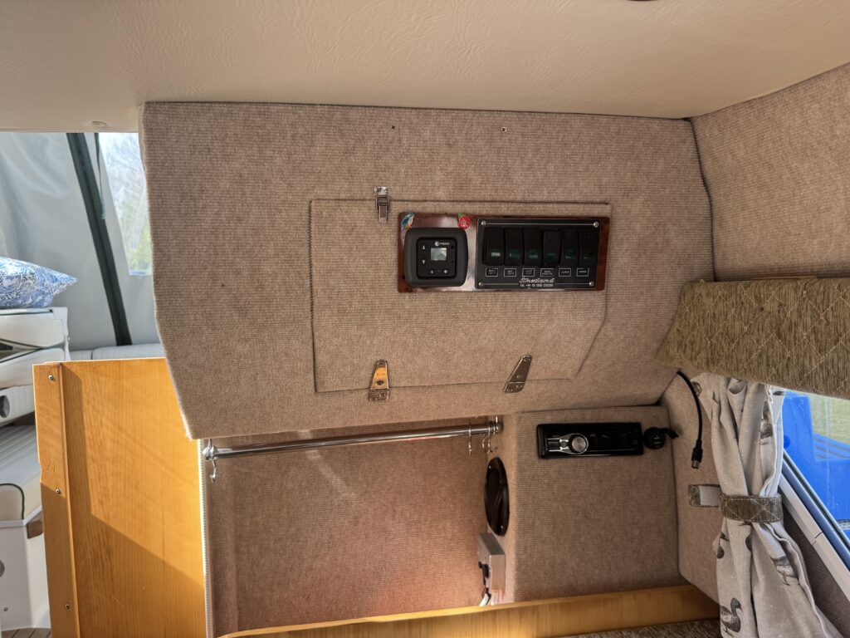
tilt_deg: -2.3
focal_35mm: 24
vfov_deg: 56.8
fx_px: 589
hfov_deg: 71.6
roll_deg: +1.1
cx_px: 425
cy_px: 319
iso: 100
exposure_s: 1/172
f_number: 1.78
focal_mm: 6.76
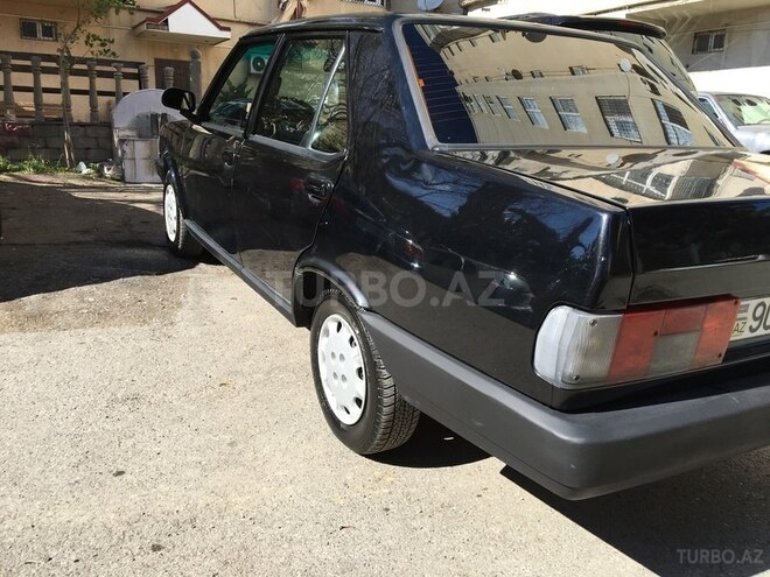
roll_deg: -2.9
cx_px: 385
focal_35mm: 29
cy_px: 288
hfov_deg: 61.7
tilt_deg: -9.9
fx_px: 645
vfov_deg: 48.2
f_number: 2.2
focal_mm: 4.15
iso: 25
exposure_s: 1/801
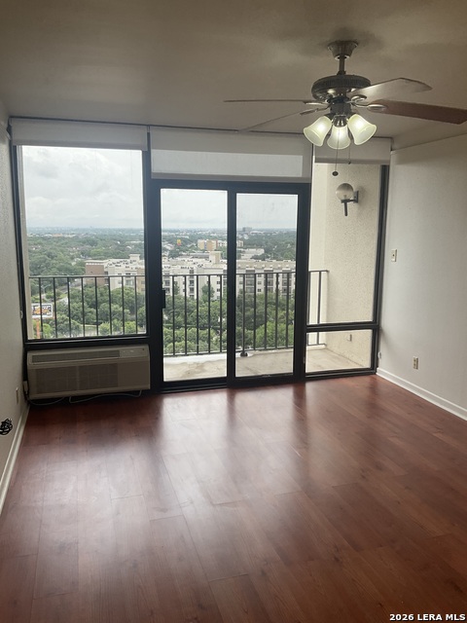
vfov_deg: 61.7
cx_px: 234
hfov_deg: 48.2
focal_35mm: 29
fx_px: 522
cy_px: 312
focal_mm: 3
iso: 16
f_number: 1.8
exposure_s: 1/204
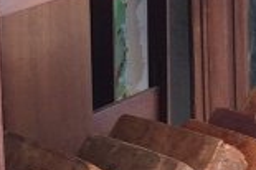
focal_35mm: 234
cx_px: 71
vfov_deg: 5.8
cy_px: -8
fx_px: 1662
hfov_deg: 8.8
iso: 50
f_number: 2.2
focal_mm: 4.15
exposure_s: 1/100
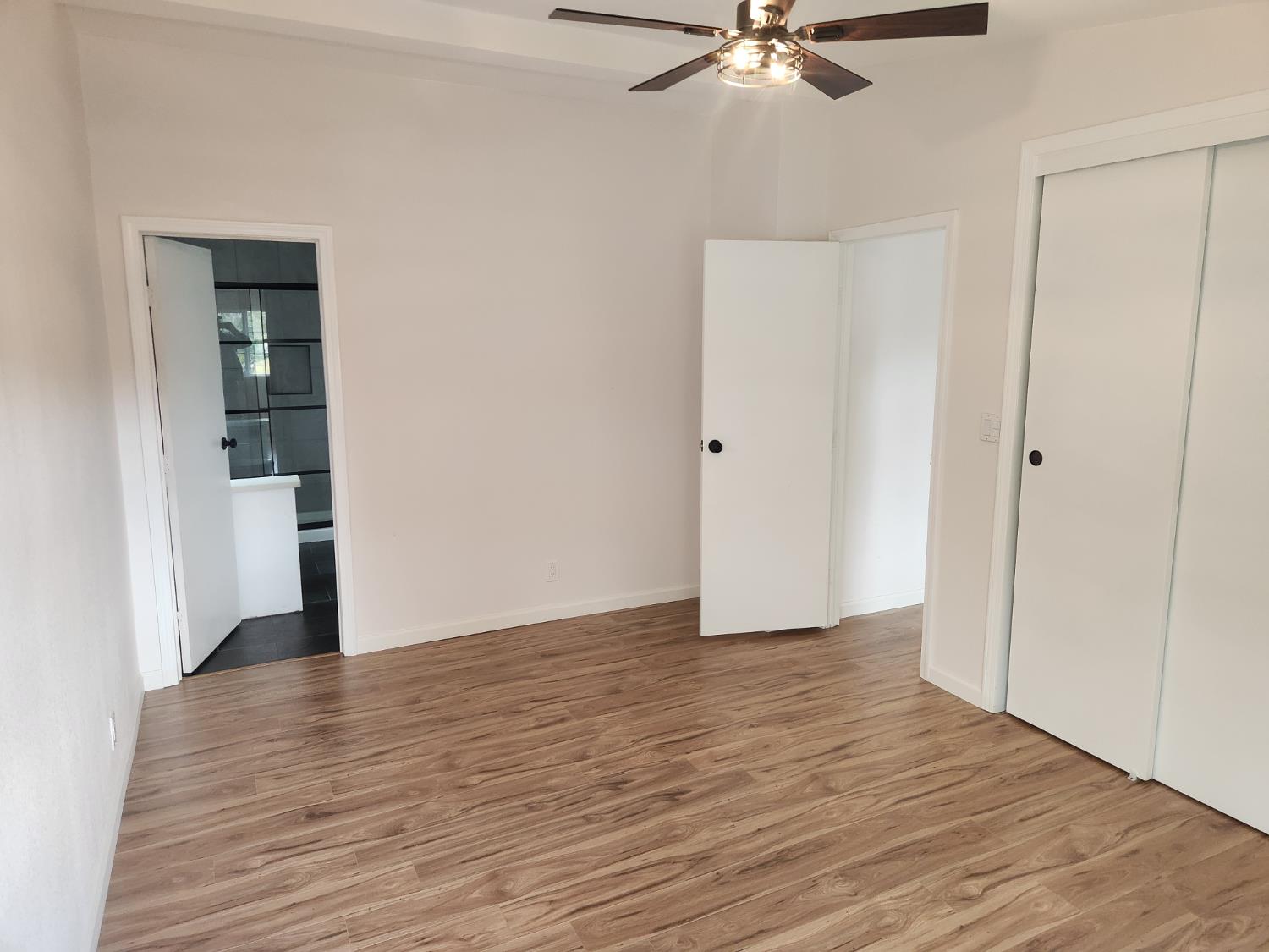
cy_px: 476
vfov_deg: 58.9
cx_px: 634
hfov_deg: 73.9
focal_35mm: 23
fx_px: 843
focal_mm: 5.4
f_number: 1.8
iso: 250
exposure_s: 1/120
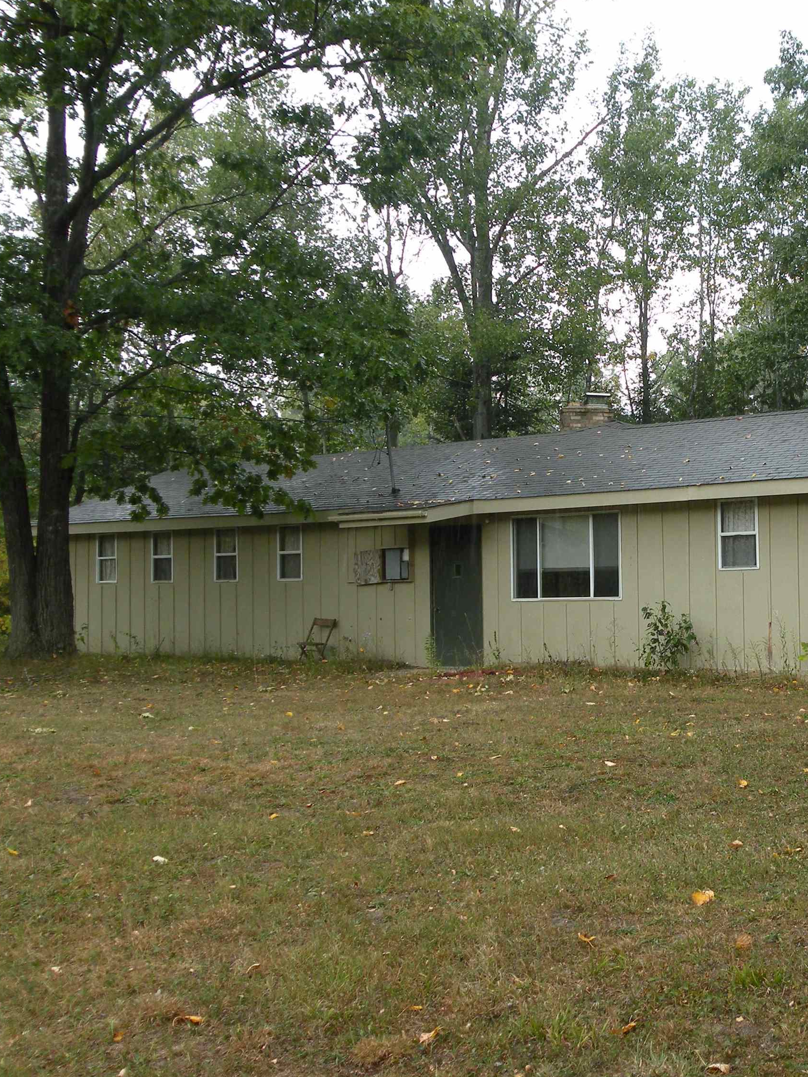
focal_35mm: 45
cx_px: 689
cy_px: 537
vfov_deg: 42.1
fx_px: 1400
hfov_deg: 31.1
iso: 64
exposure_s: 1/105
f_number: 4
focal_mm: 5.8
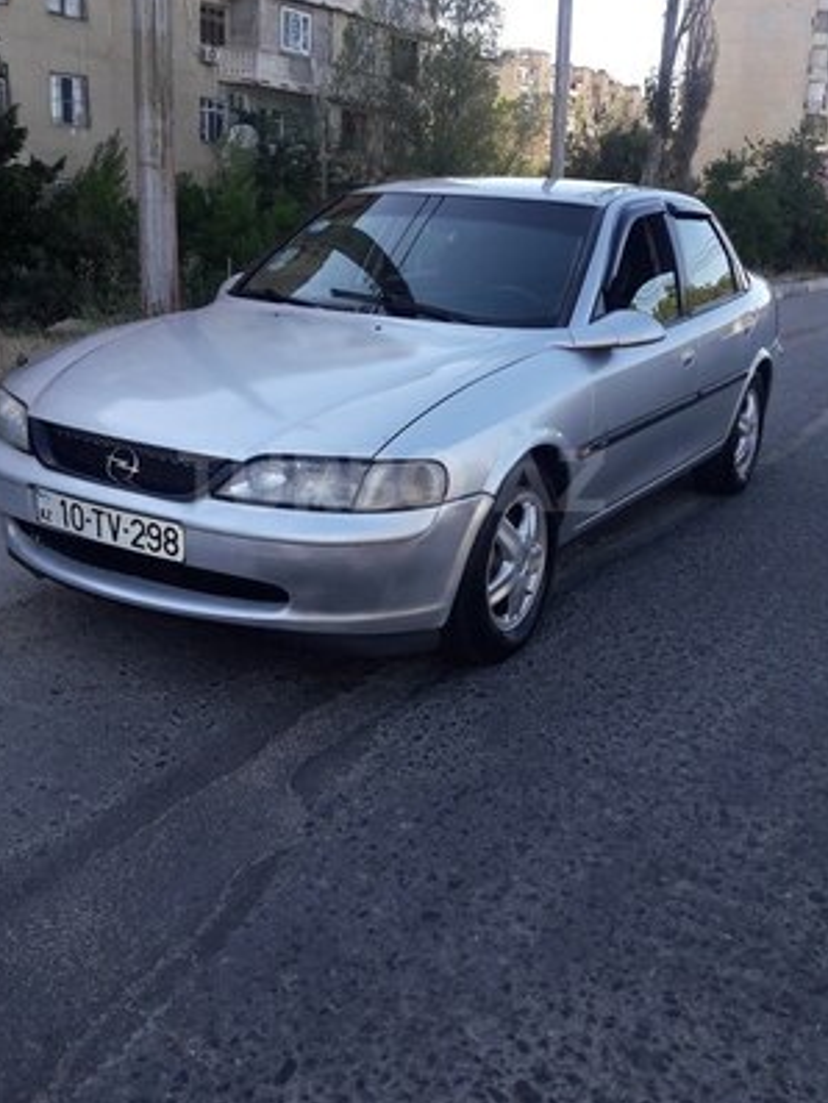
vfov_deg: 52.5
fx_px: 1116
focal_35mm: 35
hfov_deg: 40.7
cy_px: 481
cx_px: 392
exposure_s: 1/429
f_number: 1.9
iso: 40
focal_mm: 3.7
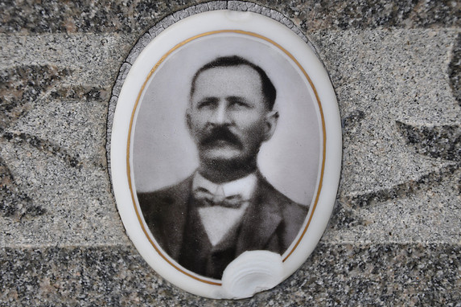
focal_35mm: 94
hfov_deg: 21.7
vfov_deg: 14.6
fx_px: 1204
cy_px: 153
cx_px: 228
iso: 200
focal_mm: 62
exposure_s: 1/125
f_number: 5.6
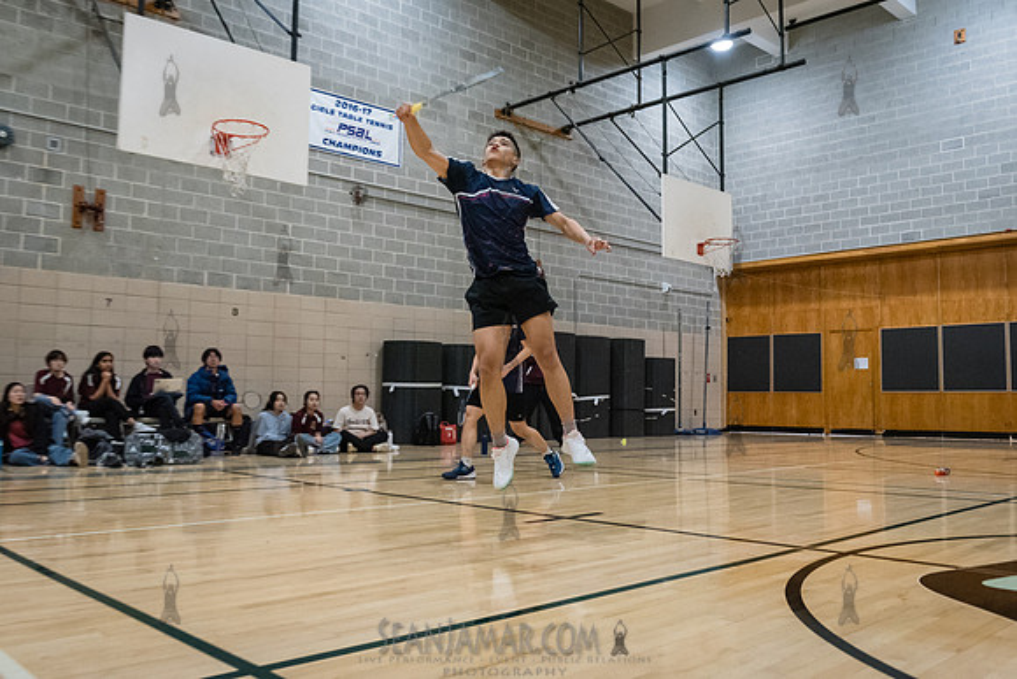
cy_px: 340
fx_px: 1025
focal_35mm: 36
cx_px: 508
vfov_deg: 36.6
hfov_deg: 52.8
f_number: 3.5
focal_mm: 34
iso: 8000
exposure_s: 1/400
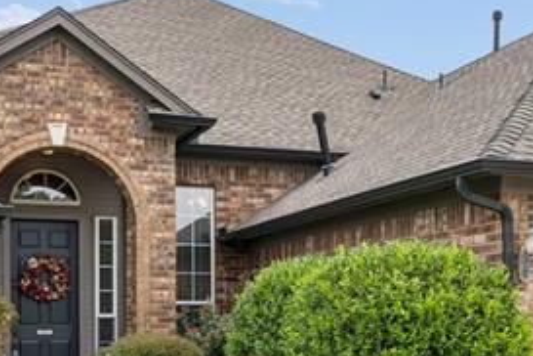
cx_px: 333
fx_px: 888
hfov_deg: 33.2
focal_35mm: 60
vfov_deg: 21.9
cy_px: 342
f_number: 8
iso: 200
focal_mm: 16
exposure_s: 1/80
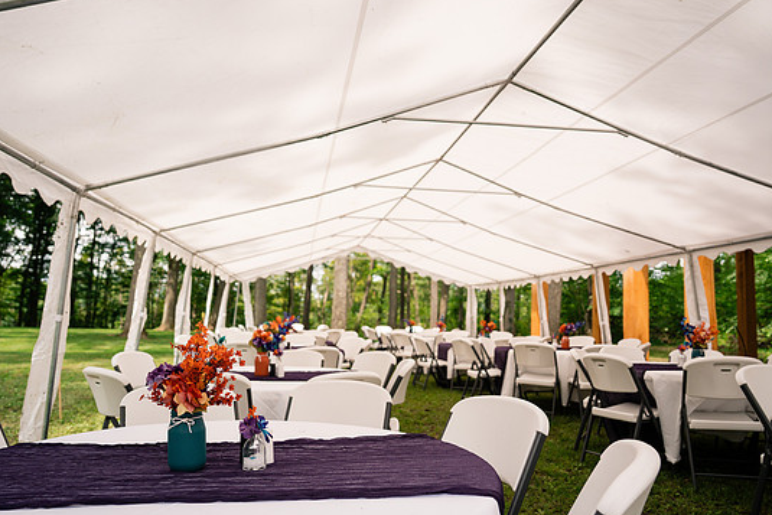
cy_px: 258
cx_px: 358
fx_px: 558
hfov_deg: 69.3
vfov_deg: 49.6
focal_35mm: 26
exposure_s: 1/1600
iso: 400
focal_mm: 24
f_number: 2.8
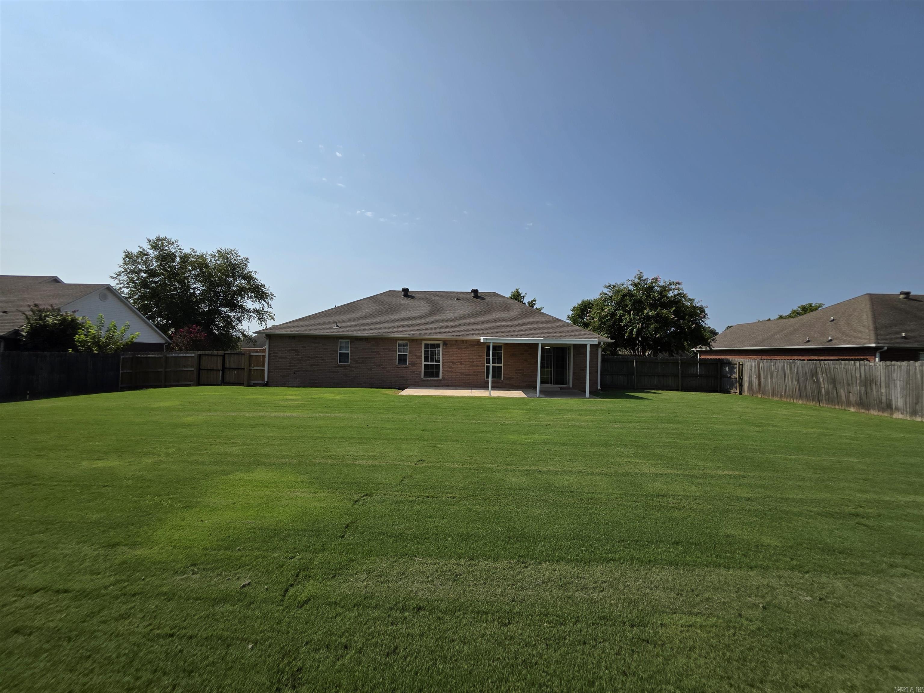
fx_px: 347
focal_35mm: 13
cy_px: 346
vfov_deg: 89.9
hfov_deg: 106.2
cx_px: 462
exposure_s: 1/4125
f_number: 1.9
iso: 40
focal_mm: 2.2
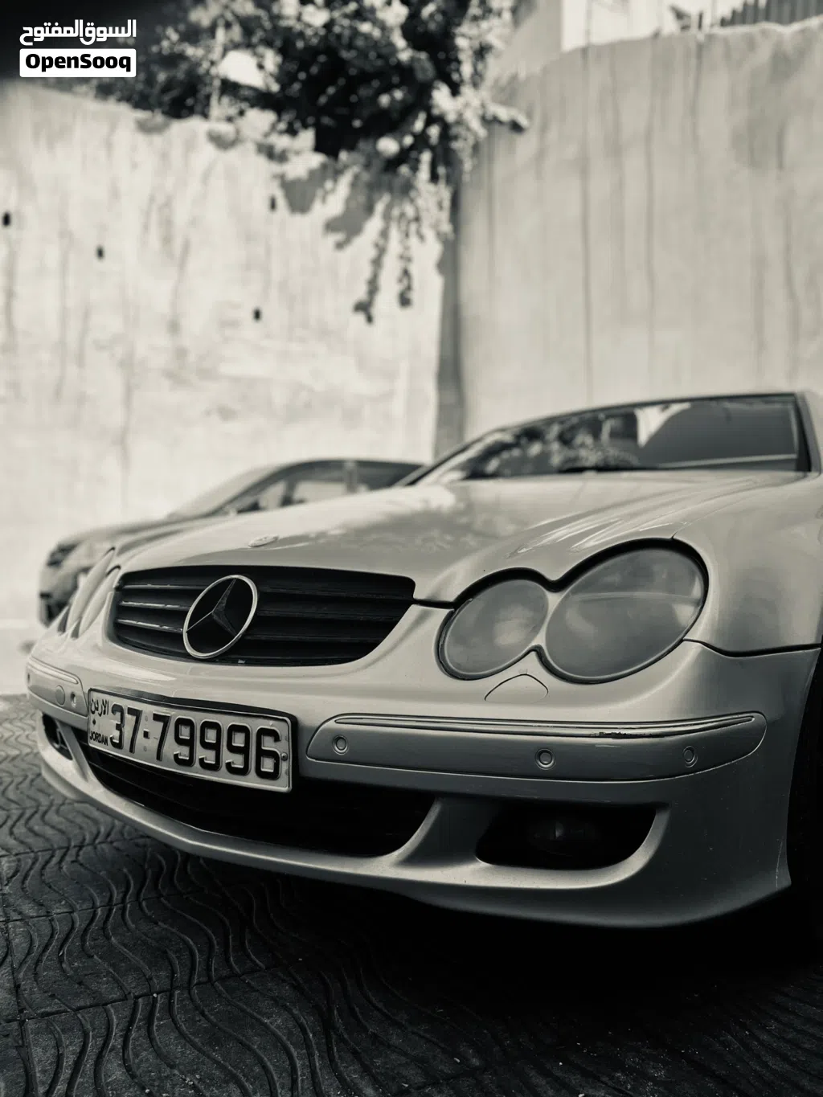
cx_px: 412
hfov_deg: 53.1
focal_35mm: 26
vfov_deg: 67.3
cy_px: 548
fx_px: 824
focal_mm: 5.1
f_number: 1.6
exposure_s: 1/2967
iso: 50
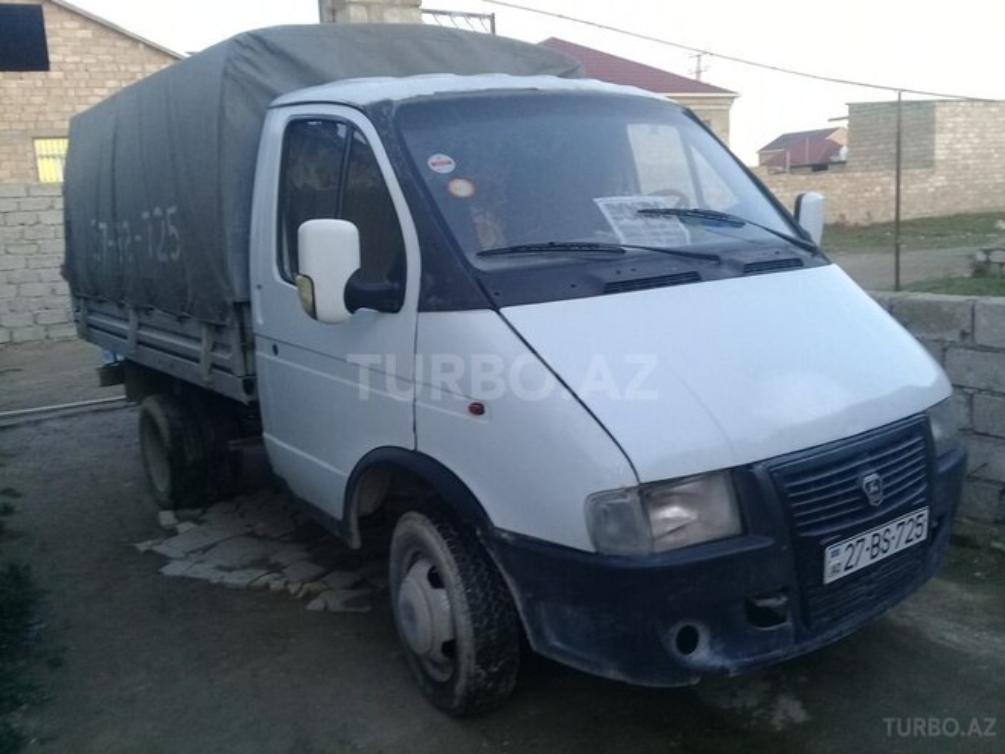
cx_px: 502
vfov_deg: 45.4
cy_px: 377
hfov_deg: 58.4
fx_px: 900
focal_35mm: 31
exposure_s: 1/50
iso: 80
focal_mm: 3.3
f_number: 2.2
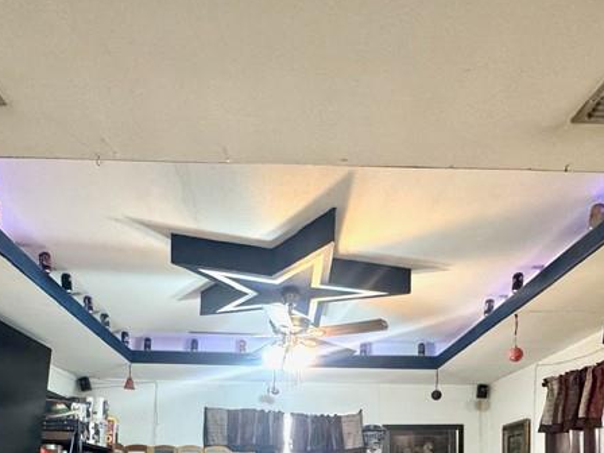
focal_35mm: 32
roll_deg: -1.9
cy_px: 488
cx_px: 283
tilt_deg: +0.0
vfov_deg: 37.6
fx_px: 558
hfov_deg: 56.8
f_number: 2.2
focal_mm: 2.22
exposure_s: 1/60
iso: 640
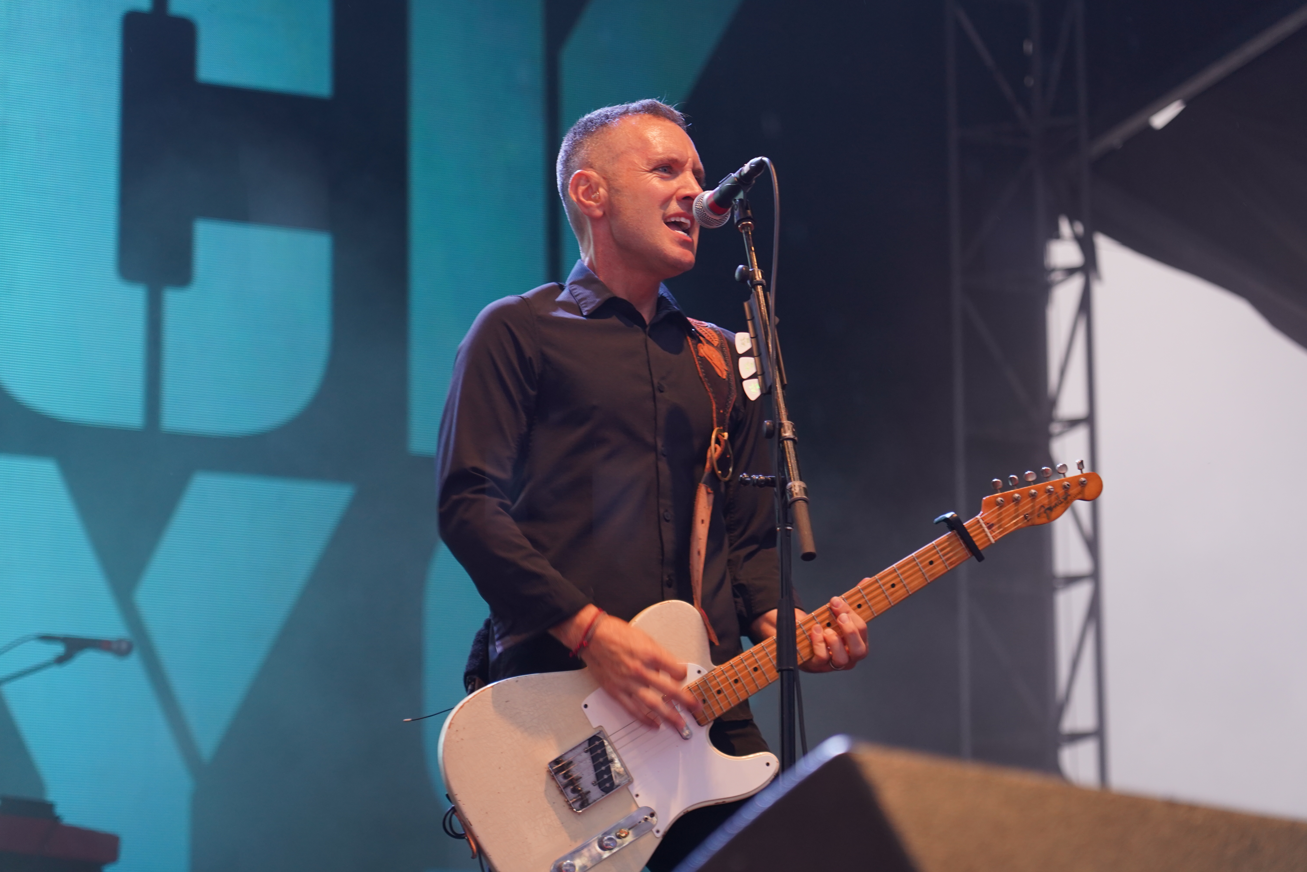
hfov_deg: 19.5
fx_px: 3812
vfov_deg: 13.0
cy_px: 436
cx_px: 654
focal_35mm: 105
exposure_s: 1/160
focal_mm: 105
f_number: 4
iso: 1000
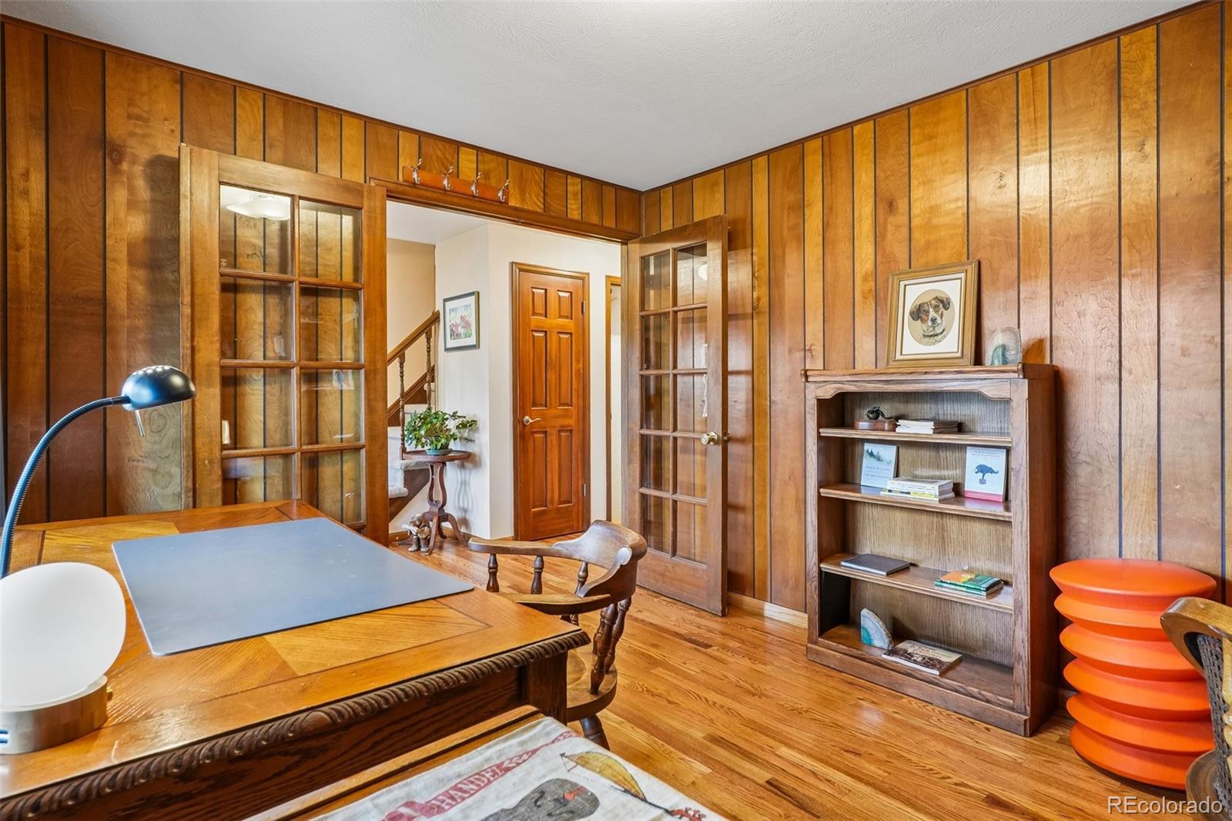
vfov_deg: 72.0
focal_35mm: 16
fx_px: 565
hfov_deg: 95.0
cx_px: 616
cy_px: 410
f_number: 8
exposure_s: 1/6
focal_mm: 11
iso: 500
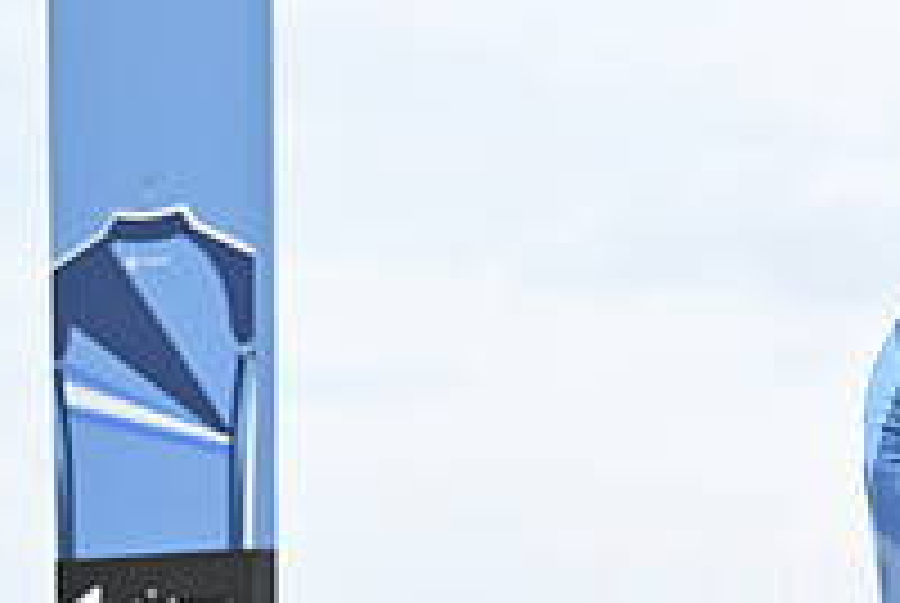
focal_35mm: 246
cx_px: 1179
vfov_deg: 5.6
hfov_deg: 8.2
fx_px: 6159
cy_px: 862
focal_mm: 85
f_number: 4.5
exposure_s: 1/2500
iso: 800
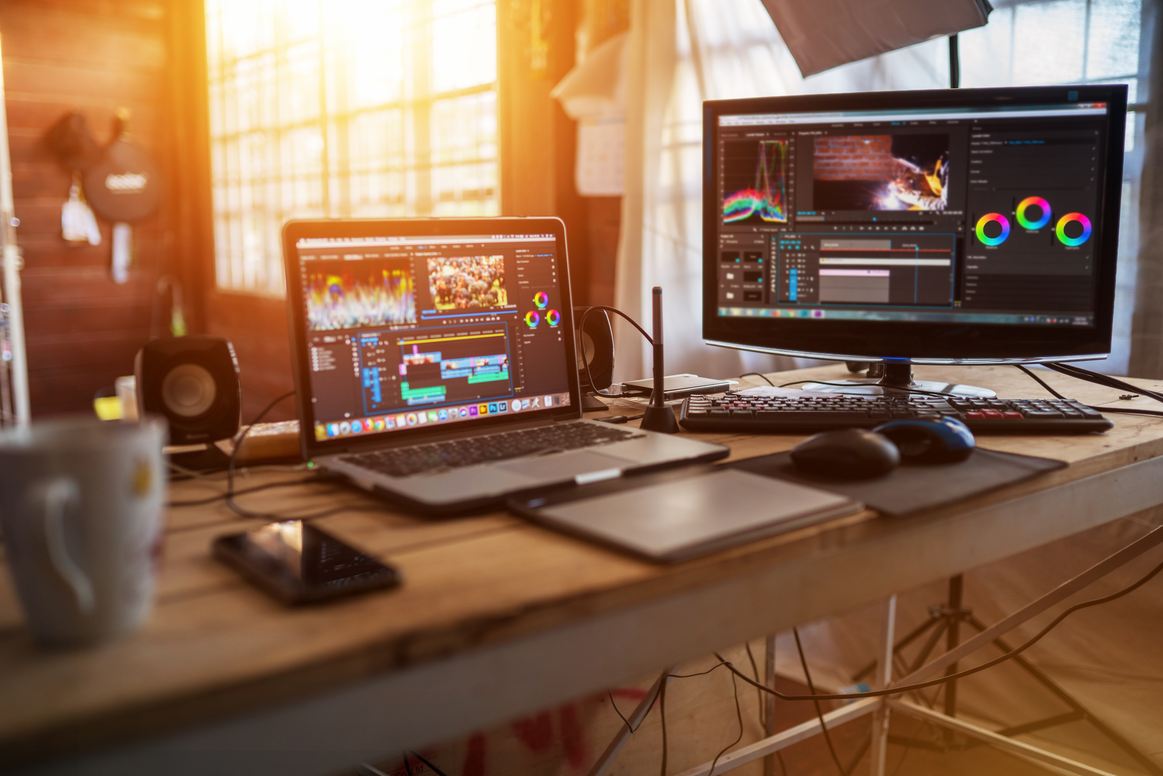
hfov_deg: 54.4
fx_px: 1131
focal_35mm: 35
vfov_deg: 37.9
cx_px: 582
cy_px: 388
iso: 640
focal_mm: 35
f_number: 2
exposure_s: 1/100
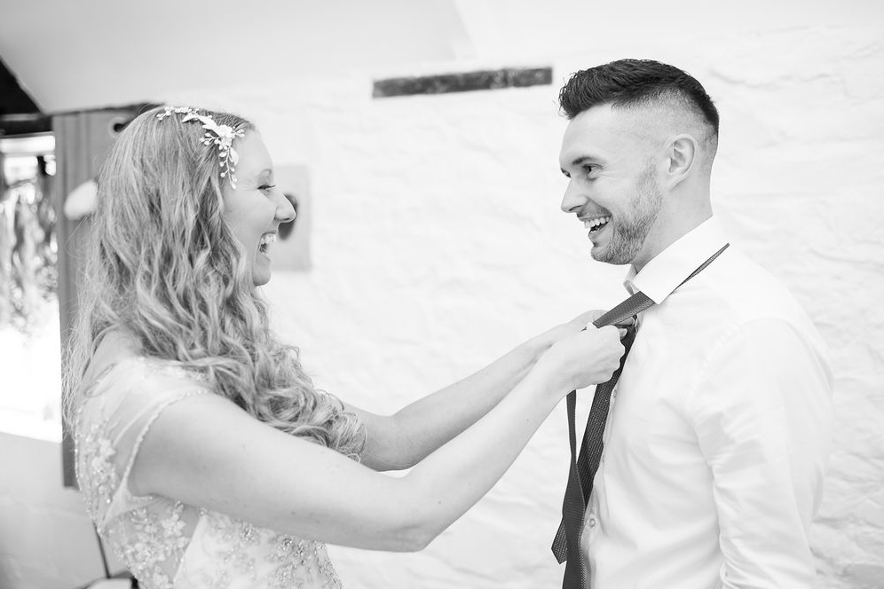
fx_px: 884
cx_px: 446
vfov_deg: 36.9
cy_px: 296
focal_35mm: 36
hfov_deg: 53.1
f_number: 2
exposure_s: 1/200
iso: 400
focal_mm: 35
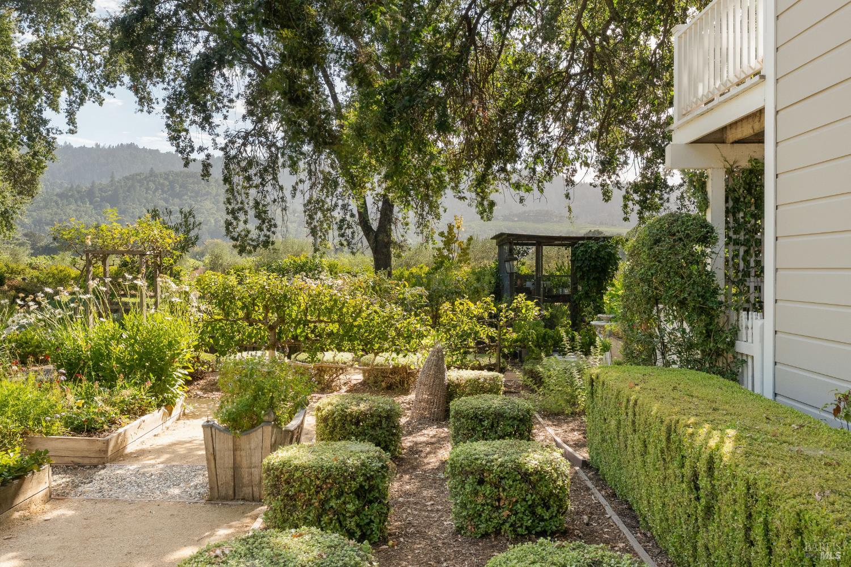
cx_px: 426
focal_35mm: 36
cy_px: 284
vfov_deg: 36.9
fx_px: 851
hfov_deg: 53.1
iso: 1600
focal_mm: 24
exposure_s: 1/800
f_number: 9
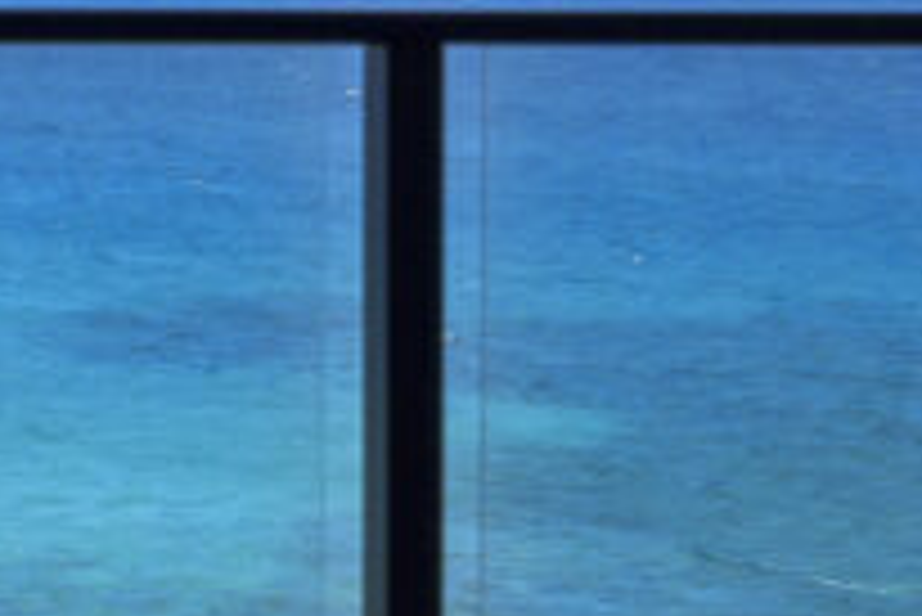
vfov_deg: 5.3
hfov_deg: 7.4
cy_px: -286
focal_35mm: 260
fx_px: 6663
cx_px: -1345
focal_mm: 35
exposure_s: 1/500
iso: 100
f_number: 8
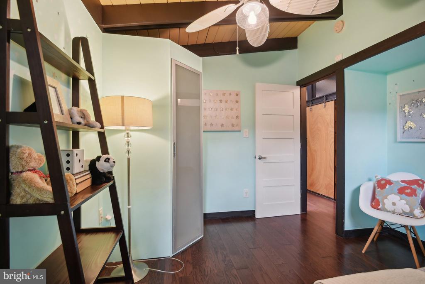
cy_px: 142
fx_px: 189
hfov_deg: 96.7
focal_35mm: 16
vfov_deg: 73.8
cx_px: 212
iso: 400
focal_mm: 16
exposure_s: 1/8
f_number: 8
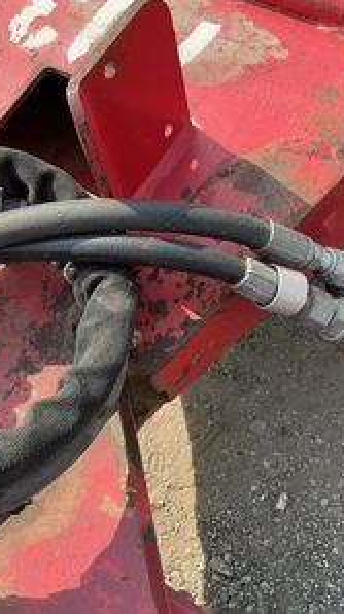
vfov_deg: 49.4
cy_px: 307
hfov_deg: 28.9
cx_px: 190
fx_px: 667
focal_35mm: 41
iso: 25
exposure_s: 1/486
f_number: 1.8
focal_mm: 3
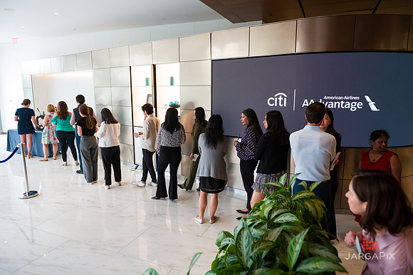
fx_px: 275
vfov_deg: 53.1
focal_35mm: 24
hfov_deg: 73.8
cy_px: 138
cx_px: 206
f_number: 4
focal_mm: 24
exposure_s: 1/640
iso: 1600
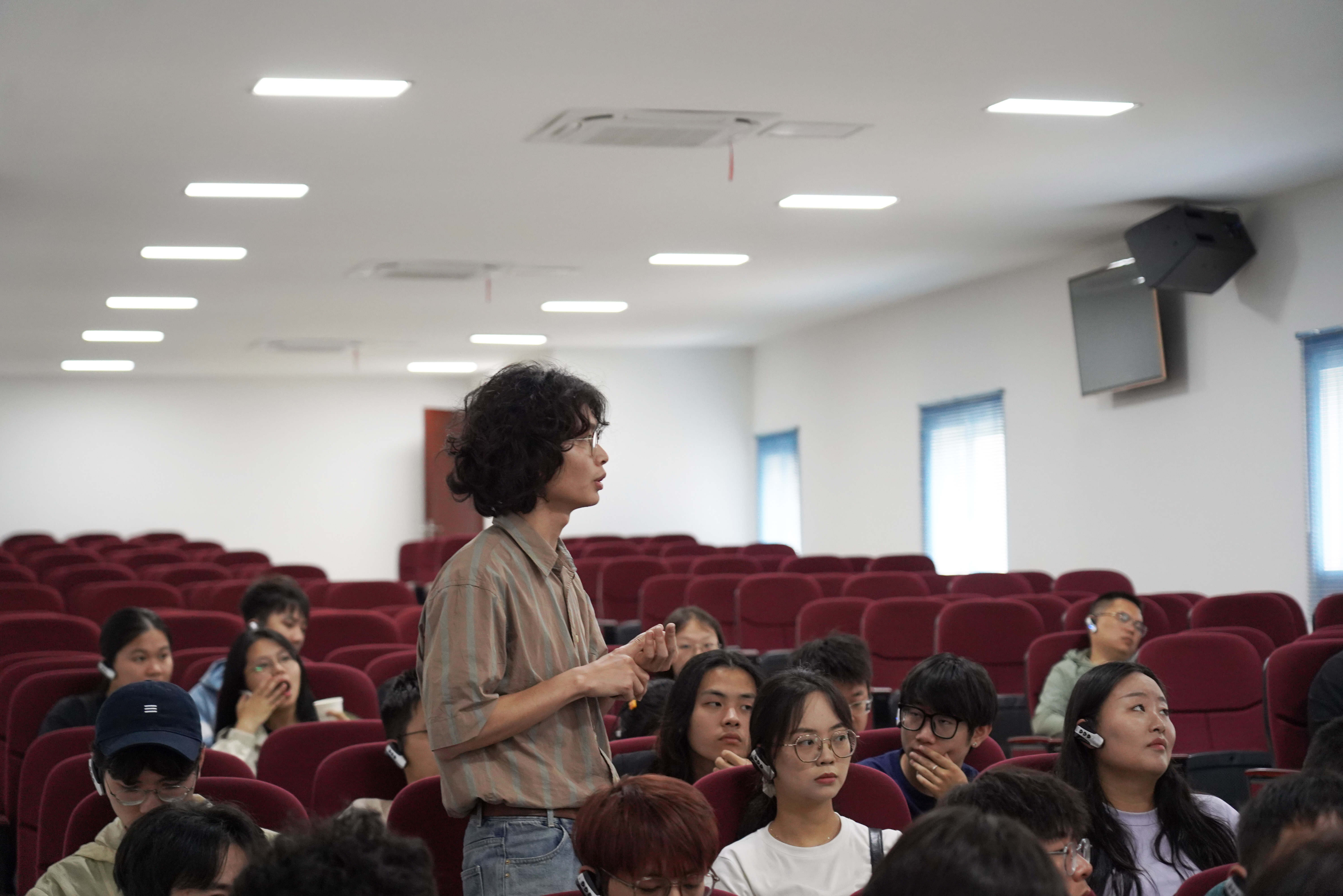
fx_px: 2760
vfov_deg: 18.4
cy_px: 448
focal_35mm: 74
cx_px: 672
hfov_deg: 27.3
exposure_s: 1/160
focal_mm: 74
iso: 3200
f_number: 4
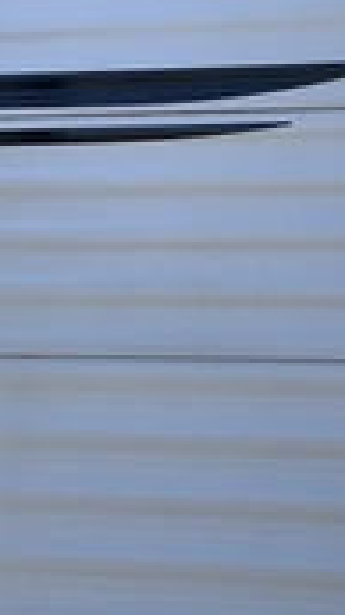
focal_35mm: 73
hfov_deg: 16.5
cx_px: 192
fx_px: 1190
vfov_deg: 28.9
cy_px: 224
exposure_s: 1/1195
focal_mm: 3
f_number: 1.8
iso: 25
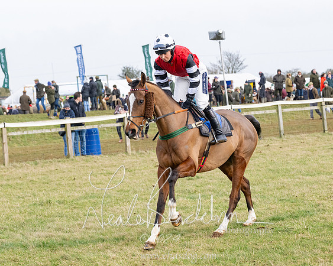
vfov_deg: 11.7
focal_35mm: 132
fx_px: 1299
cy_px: 133
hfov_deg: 14.6
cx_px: 166
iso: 800
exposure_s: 1/1600
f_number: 5
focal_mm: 78
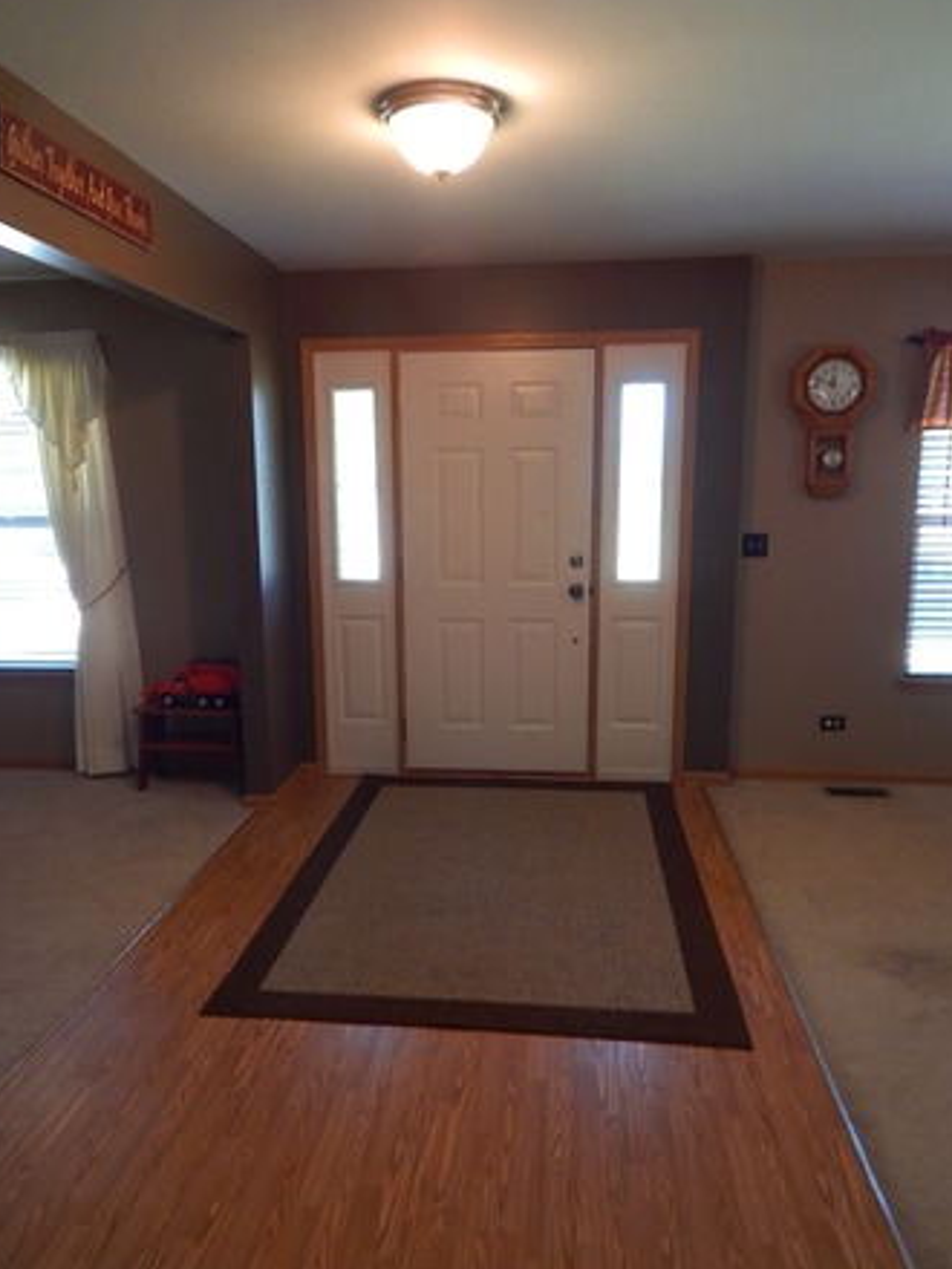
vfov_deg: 71.6
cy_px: 649
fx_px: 880
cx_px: 473
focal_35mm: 24
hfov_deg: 56.8
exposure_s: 1/30
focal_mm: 4
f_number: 3
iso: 280
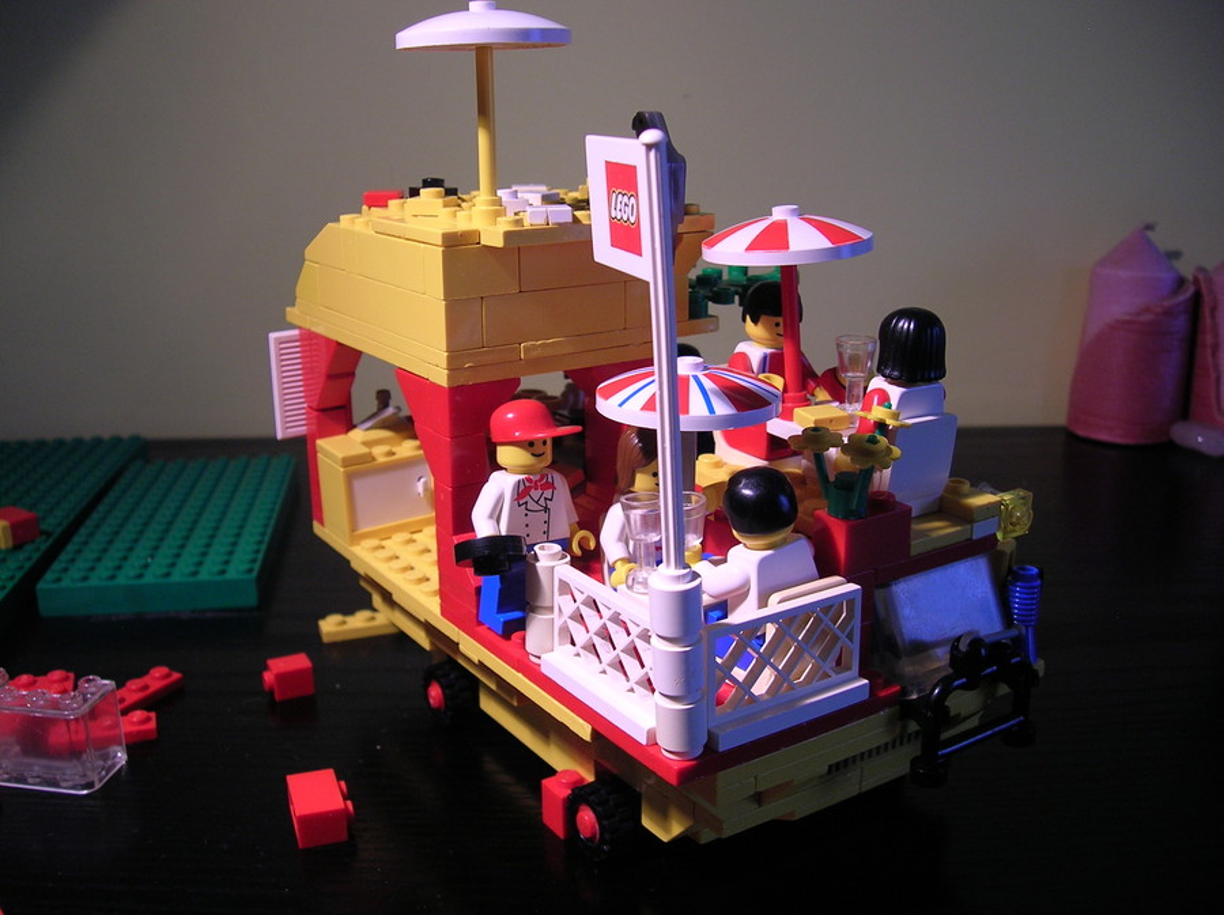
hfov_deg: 54.0
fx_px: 1201
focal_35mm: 34
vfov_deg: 41.7
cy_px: 458
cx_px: 612
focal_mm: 5.7
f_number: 2.9
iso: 50
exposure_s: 1/16
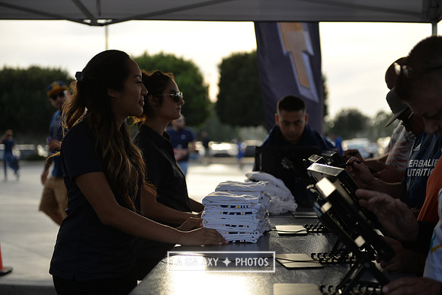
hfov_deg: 28.8
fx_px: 860
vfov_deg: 19.5
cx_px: 221
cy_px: 148
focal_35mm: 70
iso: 200
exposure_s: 1/1250
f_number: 2.8
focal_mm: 70
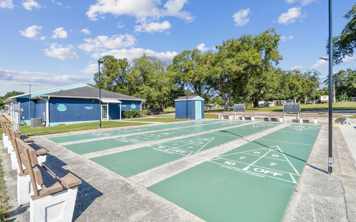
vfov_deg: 71.3
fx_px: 155
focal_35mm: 16
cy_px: 112
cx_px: 173
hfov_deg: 97.8
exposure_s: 1/160
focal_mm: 10
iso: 100
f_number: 7.1
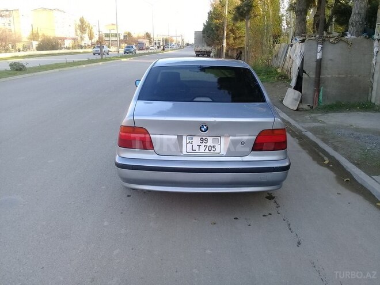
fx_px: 340
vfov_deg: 45.4
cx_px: 190
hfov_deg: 58.4
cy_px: 142
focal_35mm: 31
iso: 50
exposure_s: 1/122
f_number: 2.2
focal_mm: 3.3
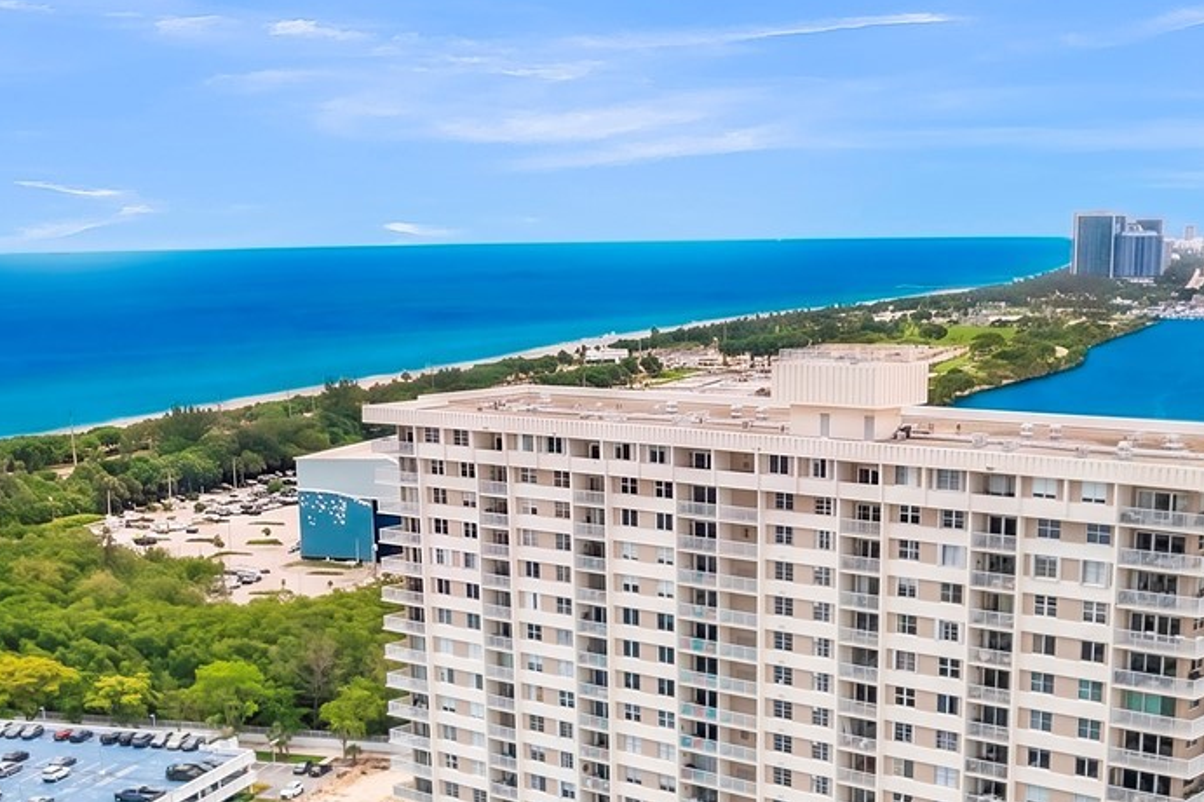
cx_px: 642
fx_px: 1805
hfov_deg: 36.9
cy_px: 765
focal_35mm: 54
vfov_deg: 24.1
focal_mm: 8.38
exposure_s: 1/4000
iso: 130
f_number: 2.8
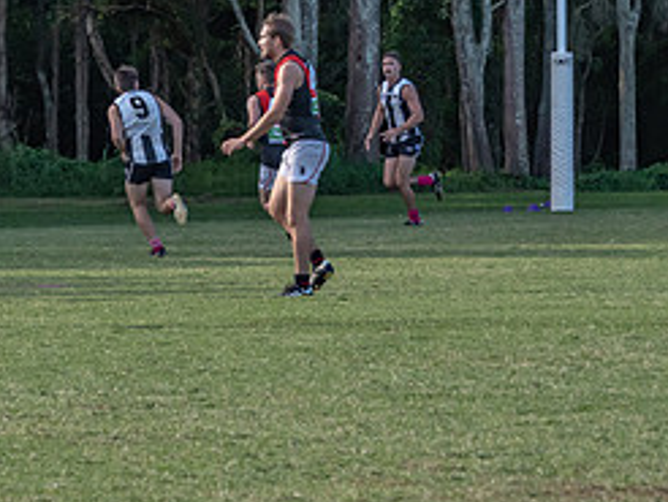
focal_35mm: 464
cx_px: 36
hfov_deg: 4.3
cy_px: 107
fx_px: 8963
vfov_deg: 3.2
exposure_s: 1/1250
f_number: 6.3
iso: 800
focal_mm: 122
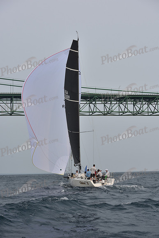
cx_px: 80
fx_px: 463
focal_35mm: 70
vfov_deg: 28.8
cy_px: 119
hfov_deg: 19.5
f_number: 7.1
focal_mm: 70
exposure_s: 1/1000
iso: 250
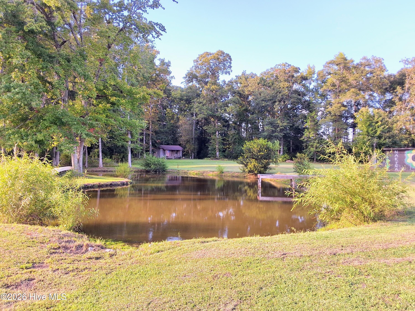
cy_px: 156
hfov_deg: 63.4
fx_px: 336
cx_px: 208
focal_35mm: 28
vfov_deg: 49.7
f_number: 1.9
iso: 32
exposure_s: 1/328
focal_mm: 2.91
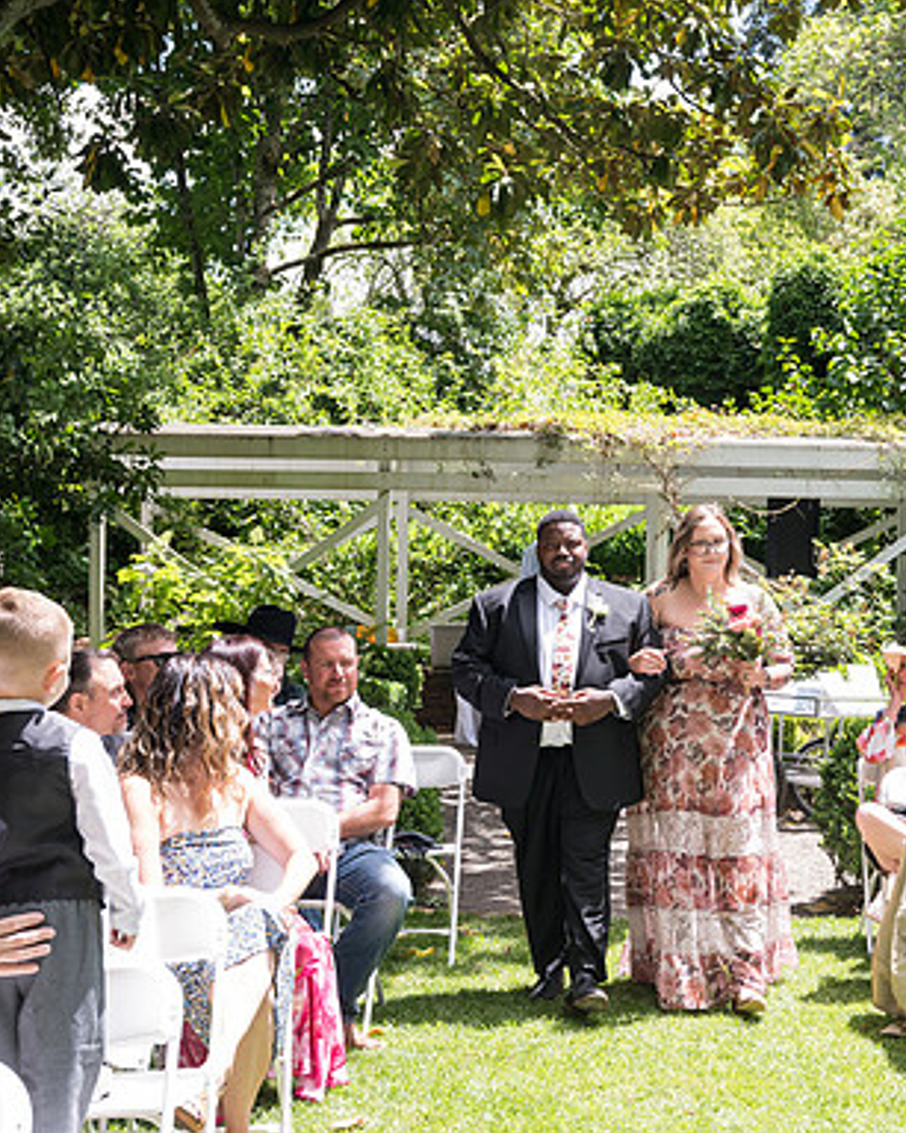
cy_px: 565
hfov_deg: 22.3
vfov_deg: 27.9
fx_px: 2280
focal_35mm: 68
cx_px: 652
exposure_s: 1/400
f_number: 6.3
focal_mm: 48
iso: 640
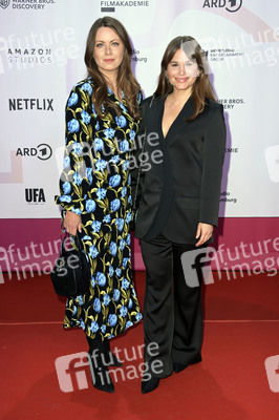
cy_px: 210
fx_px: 559
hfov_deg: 28.0
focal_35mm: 48
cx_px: 140
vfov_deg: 41.1
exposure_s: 1/250
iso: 640
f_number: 5.6
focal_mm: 48
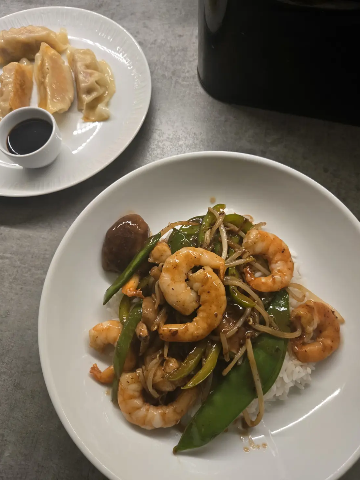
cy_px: 230
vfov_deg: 69.4
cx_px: 182
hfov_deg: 54.9
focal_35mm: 25
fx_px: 347
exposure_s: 1/100
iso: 400
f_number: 1.8
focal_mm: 5.4
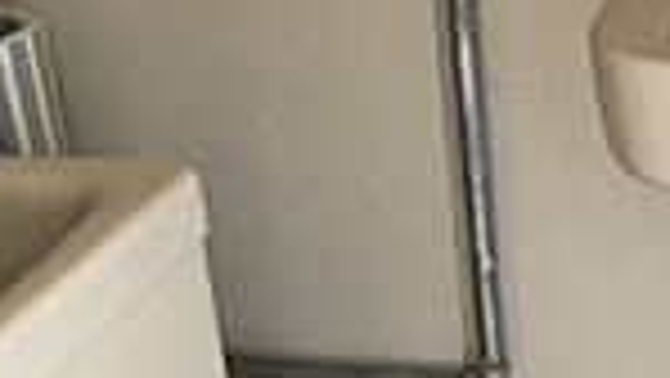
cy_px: 572
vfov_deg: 11.8
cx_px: 479
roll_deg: +5.0
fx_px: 1742
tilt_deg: -29.8
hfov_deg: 21.6
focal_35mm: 98
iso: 100
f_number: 1.8
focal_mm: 3.99
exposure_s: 1/15
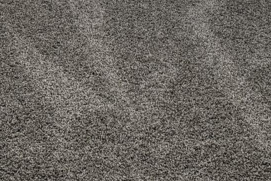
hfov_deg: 14.8
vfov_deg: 8.8
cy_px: -286
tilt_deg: -10.3
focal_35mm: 138
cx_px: 92
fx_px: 1039
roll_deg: +0.3
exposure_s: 1/228
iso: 160
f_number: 1.78
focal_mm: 6.76
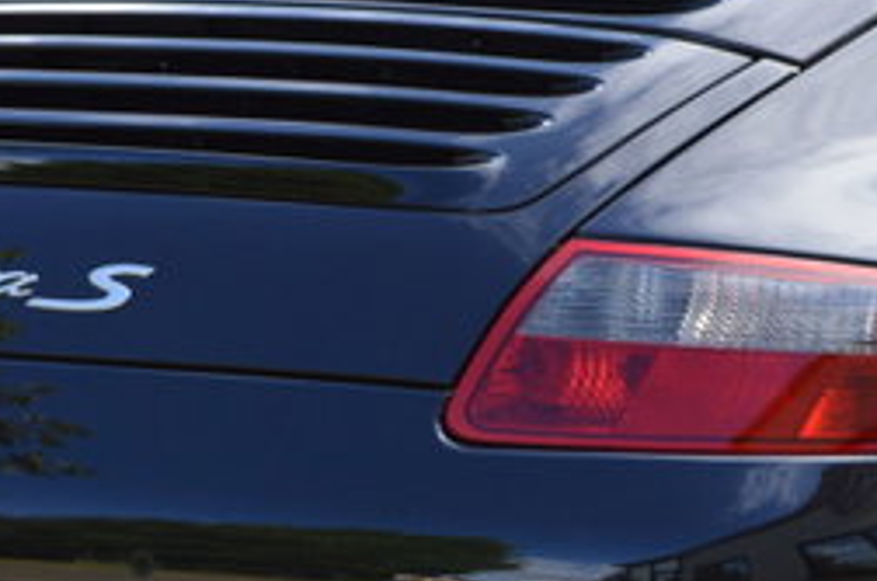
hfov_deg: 8.8
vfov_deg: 5.9
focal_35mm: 232
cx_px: 821
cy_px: 357
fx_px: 5641
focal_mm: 38
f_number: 6.3
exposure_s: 1/160
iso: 100
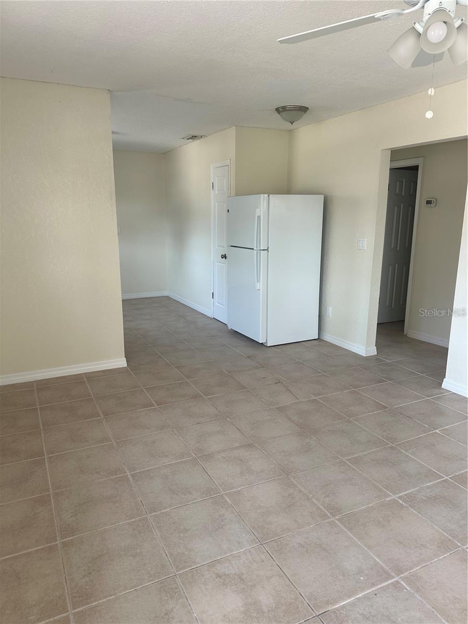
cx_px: 234
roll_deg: -1.7
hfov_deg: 56.8
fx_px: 433
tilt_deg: -11.0
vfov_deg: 71.6
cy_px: 312
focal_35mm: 24
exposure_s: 1/121
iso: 100
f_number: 1.78
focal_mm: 6.86
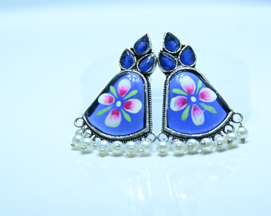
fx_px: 2037
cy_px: 108
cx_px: 143
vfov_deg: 6.1
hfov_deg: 7.6
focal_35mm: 254
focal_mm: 150
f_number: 6.3
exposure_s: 1/30
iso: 100
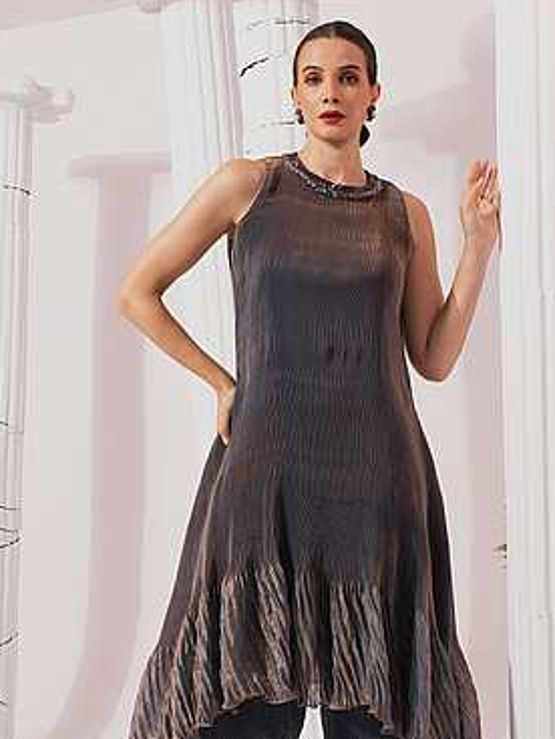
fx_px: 1026
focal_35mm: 48
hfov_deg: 30.2
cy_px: 509
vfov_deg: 39.1
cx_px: 328
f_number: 5.6
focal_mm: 35
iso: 31
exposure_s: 1/160
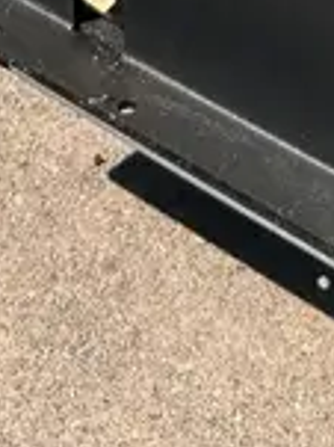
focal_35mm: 126
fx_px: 1623
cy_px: -608
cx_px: 464
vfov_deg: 12.5
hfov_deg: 11.4
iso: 50
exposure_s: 1/6579
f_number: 1.5
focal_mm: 5.7
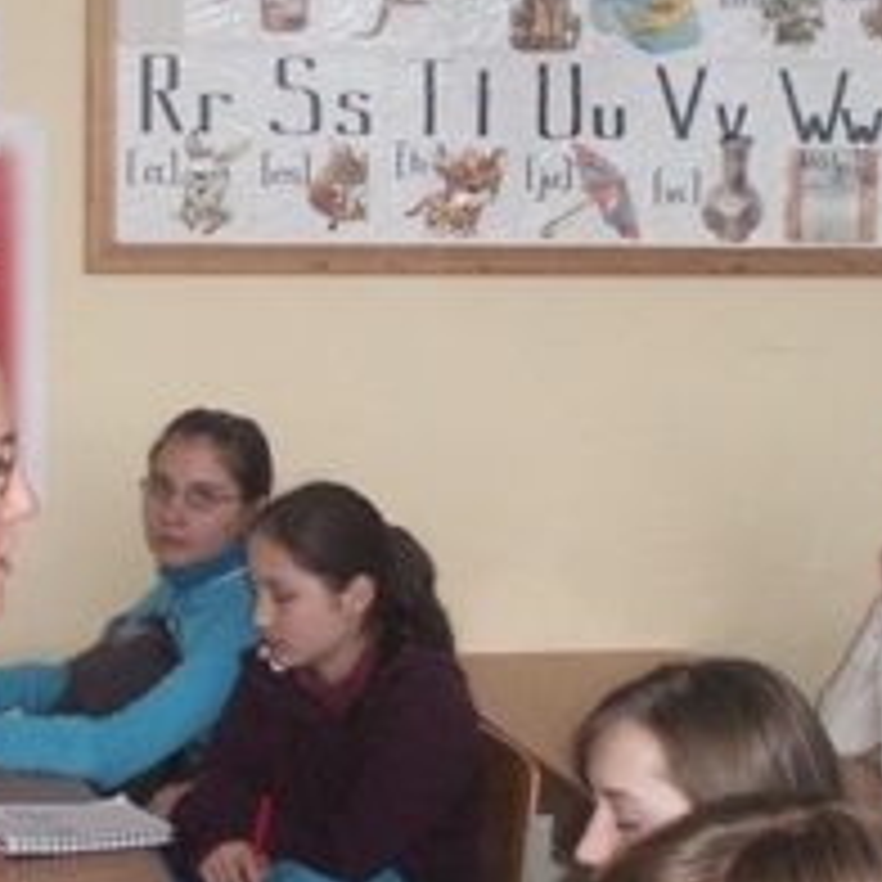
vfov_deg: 16.2
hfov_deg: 16.2
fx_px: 3084
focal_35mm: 107
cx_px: 652
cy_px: 598
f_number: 3.5
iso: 160
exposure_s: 1/40
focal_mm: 7.7
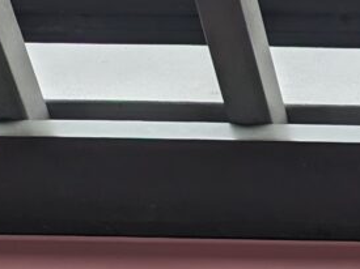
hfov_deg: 11.4
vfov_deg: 9.6
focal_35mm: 140
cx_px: 902
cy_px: 609
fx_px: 1455
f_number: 1.85
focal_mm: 6.81
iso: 47
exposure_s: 1/159
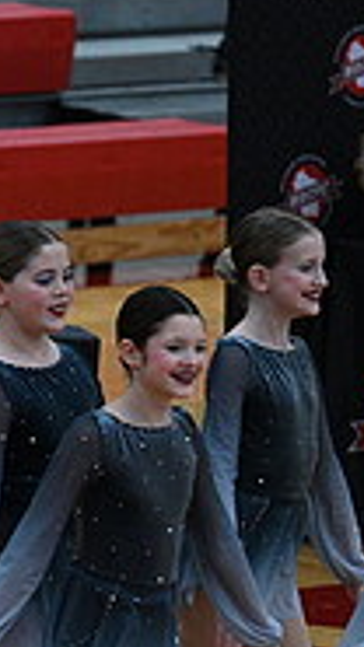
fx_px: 11296
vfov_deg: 3.3
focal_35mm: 658
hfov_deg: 1.8
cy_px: 540
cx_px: -592
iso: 4000
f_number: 4
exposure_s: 1/400
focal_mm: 200
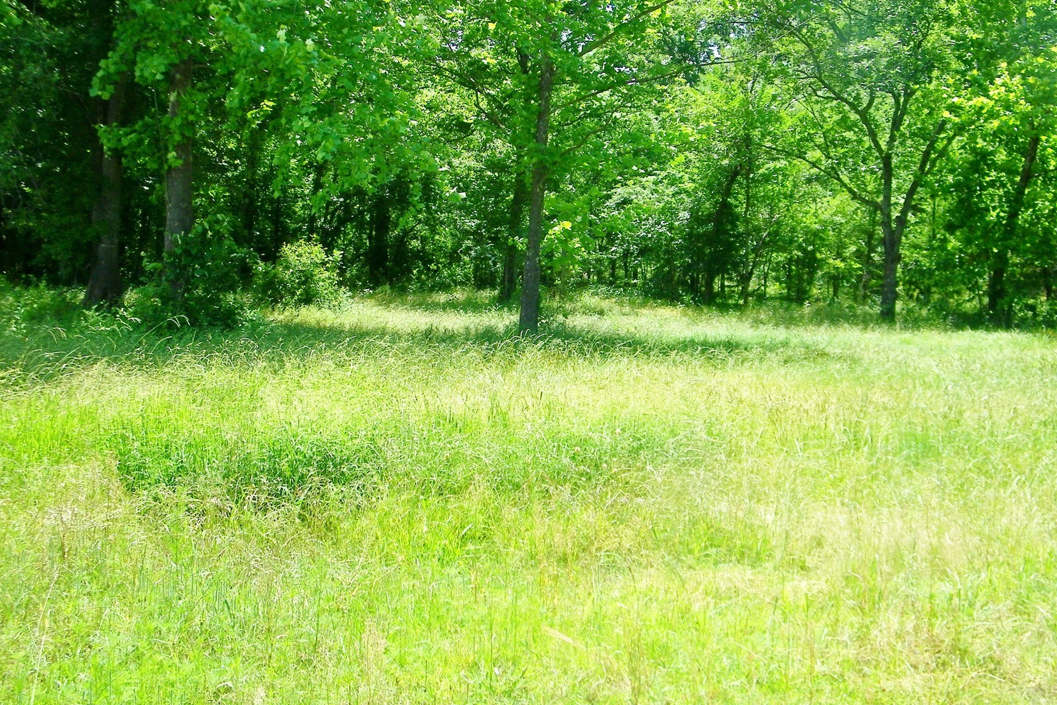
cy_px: 313
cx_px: 598
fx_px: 1380
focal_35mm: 47
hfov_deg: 41.8
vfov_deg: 28.6
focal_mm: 6.9
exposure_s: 1/500
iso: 80
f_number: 3.8
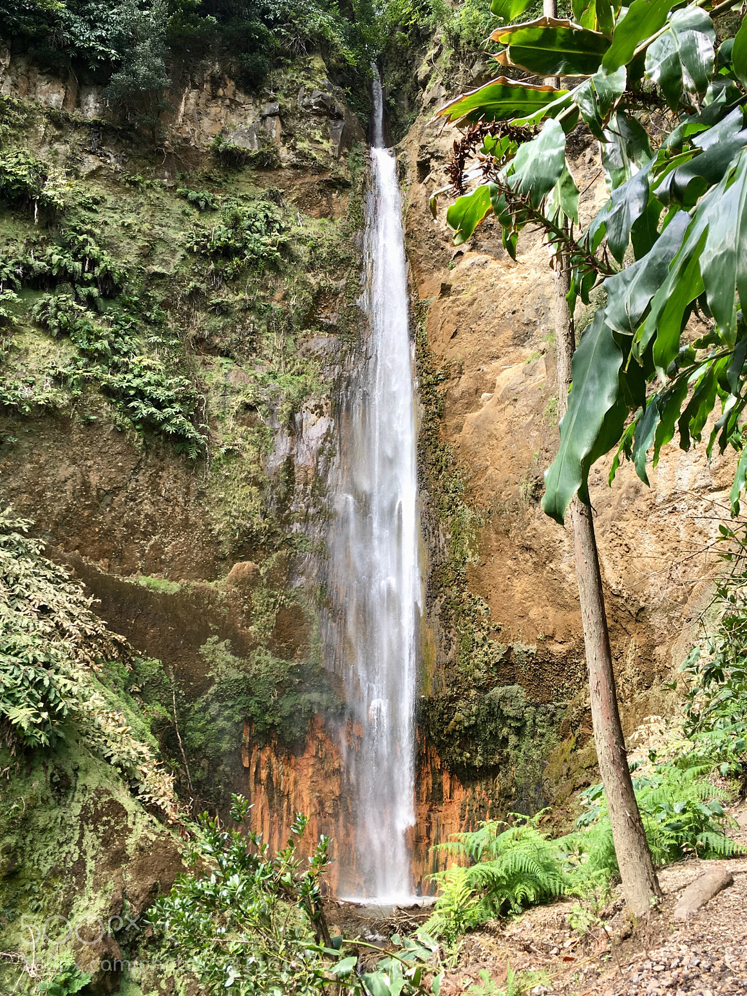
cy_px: 500
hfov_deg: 46.8
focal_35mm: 30
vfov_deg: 60.0
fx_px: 863
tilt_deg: +16.9
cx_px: 366
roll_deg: -1.9
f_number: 2.2
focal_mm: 4.15
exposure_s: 1/188
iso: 25
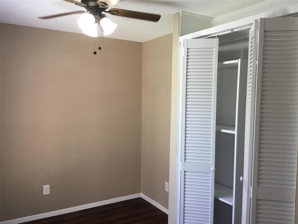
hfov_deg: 58.4
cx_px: 149
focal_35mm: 31
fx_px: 267
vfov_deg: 45.4
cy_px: 112
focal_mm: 3.3
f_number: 2.4
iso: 40
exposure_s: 1/30
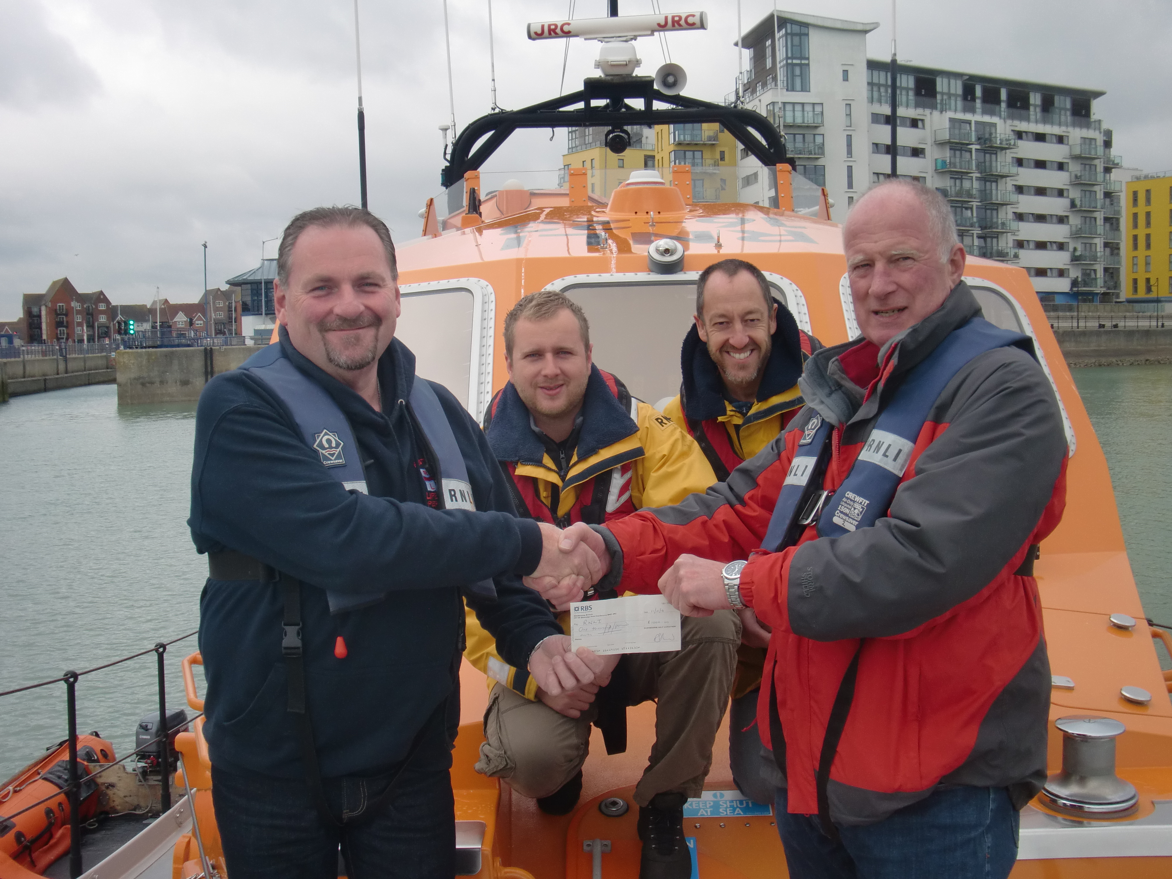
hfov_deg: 49.0
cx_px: 586
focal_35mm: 38
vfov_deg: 37.7
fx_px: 1287
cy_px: 440
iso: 64
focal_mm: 6.66
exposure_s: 1/160
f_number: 3.9
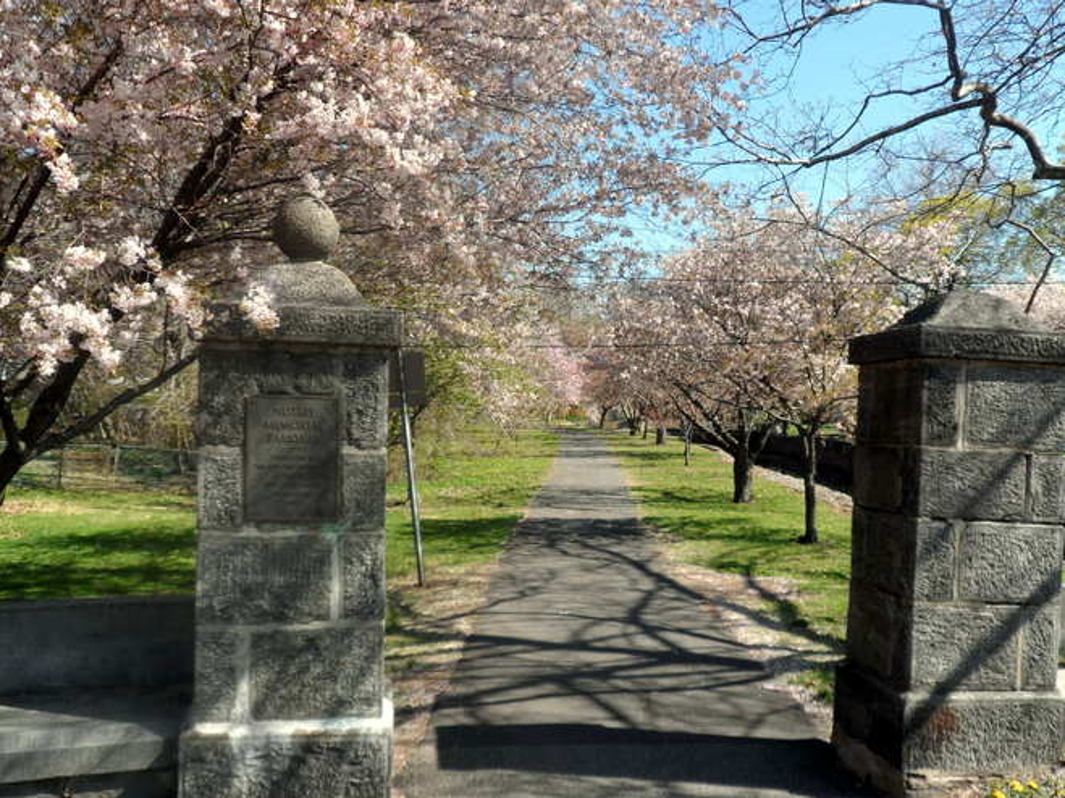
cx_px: 567
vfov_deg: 41.8
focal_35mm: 34
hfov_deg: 53.9
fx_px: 1046
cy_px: 418
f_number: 3.1
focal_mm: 4.9
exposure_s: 1/500
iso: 80
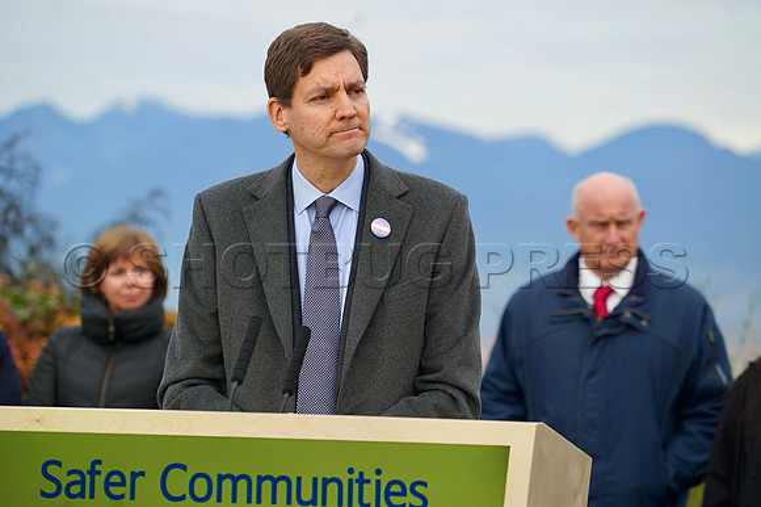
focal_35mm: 139
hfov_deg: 14.8
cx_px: 380
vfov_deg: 9.9
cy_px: 254
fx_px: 2937
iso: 100
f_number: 4.5
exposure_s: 1/250
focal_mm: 139
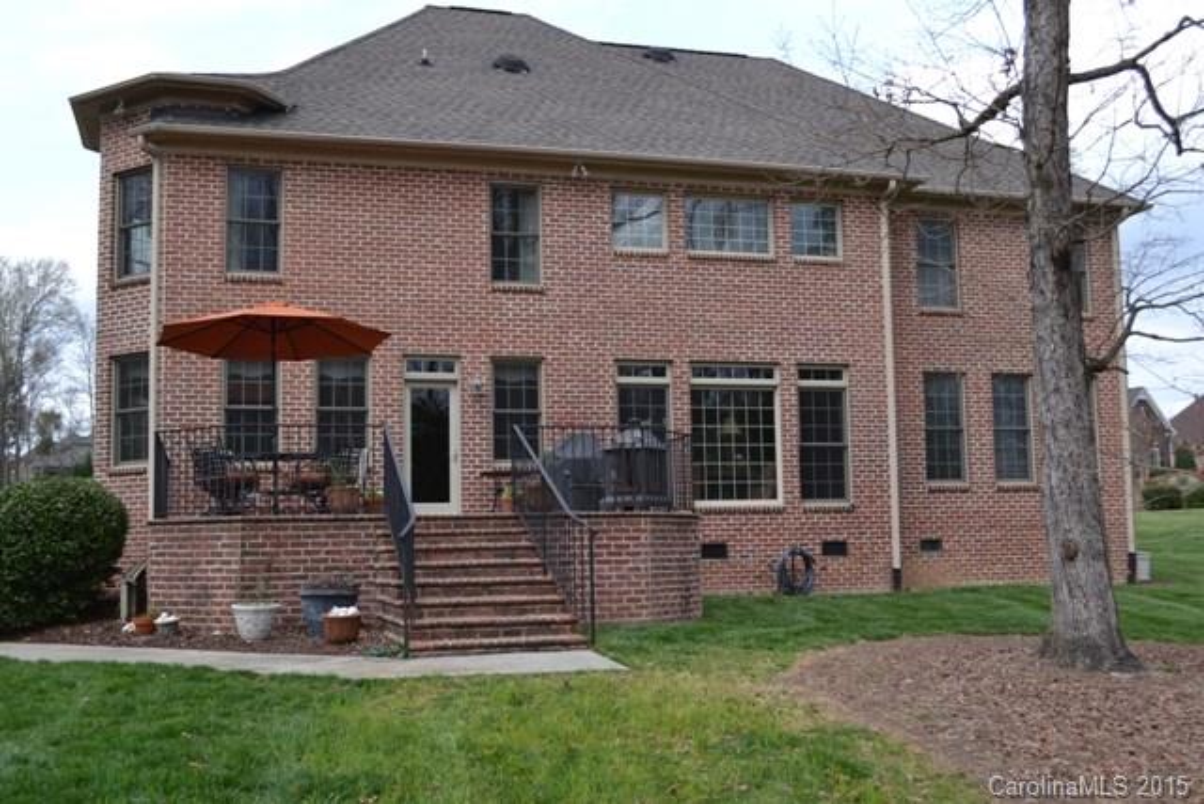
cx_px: 602
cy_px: 402
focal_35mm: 39
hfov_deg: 49.5
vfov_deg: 34.2
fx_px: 1305
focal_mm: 26
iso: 100
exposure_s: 1/160
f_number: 6.3
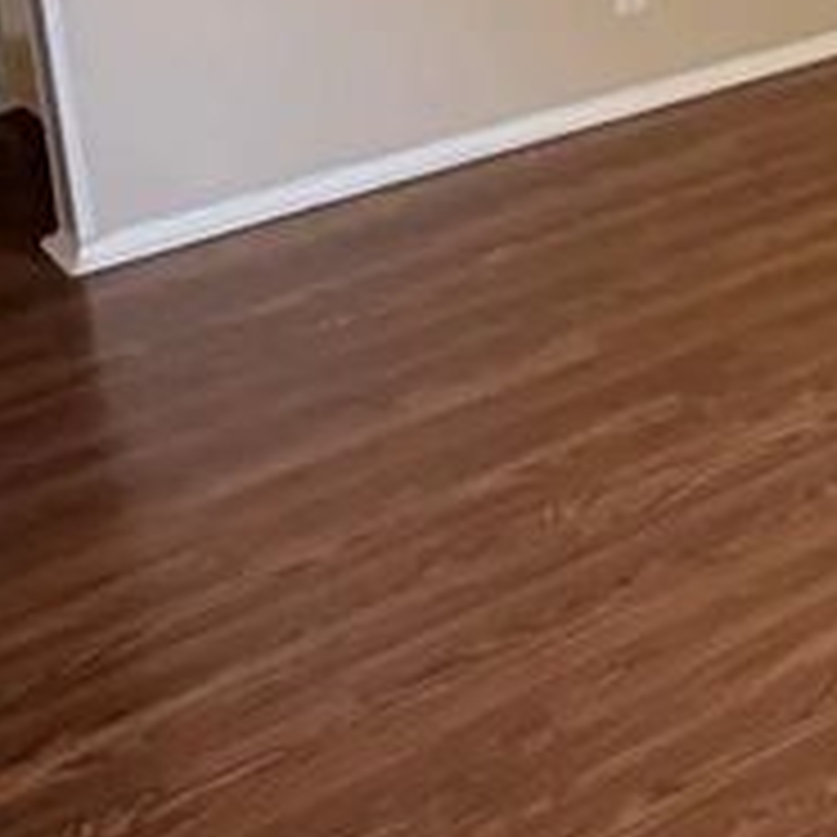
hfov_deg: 21.1
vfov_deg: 23.1
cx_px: 1287
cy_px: -184
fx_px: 1860
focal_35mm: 68
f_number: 2.2
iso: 200
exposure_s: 1/60
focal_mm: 2.22
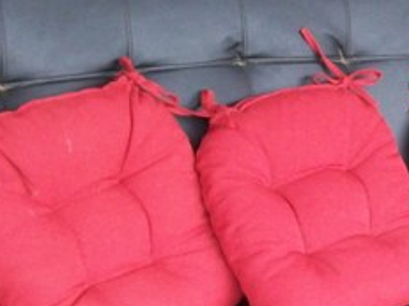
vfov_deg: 13.3
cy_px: 163
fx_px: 1311
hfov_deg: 17.5
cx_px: 343
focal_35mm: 111
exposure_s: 1/60
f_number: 2.9
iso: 160
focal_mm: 5.7
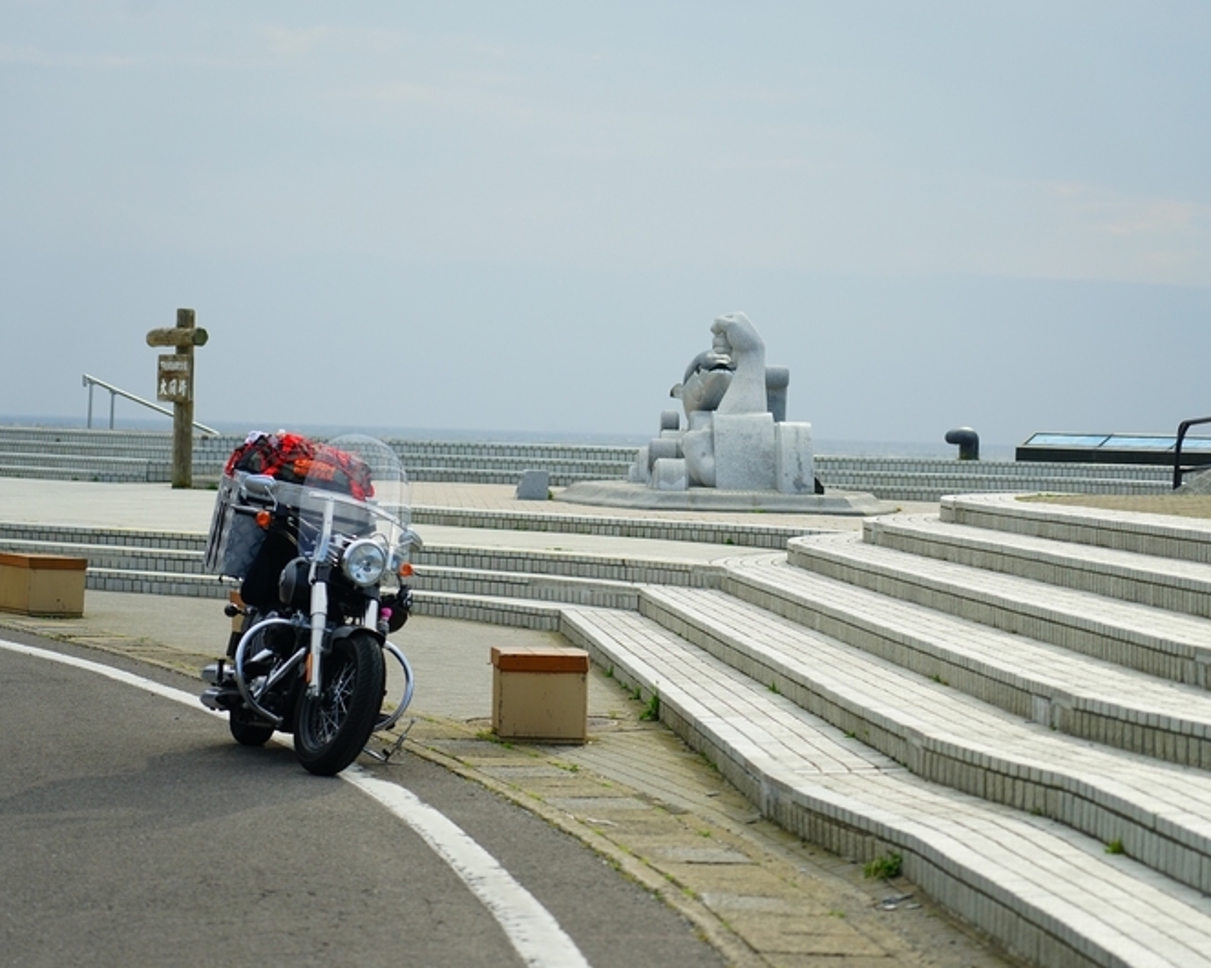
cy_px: 482
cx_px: 627
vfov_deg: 13.0
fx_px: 4264
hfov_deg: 16.2
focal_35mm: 119
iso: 500
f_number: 4
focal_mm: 105
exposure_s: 1/2000
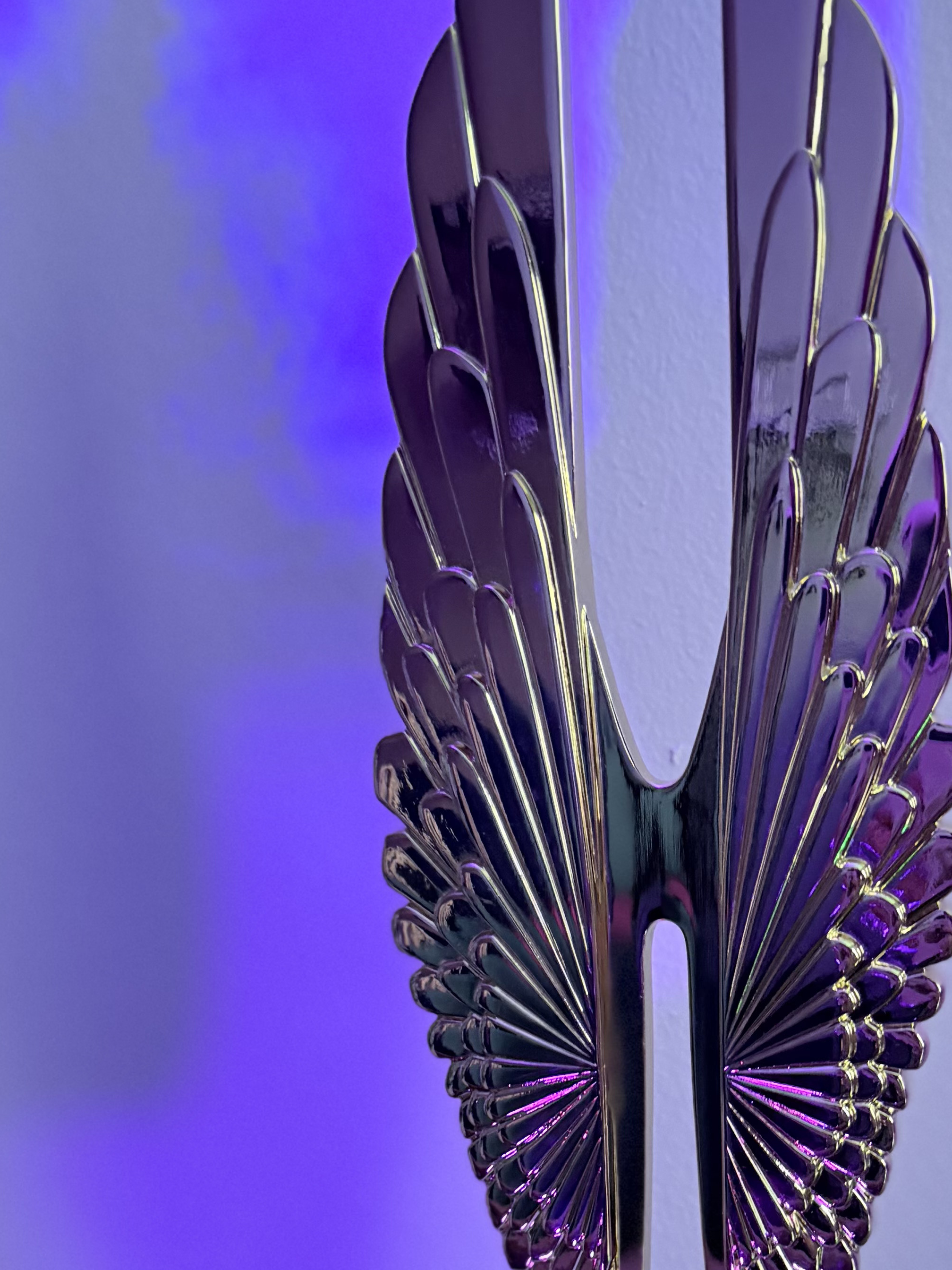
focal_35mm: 51
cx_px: 643
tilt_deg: -10.0
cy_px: 978
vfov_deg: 36.5
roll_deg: +3.0
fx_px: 1870
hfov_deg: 28.4
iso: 500
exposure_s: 1/60
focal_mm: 6.76
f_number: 1.78
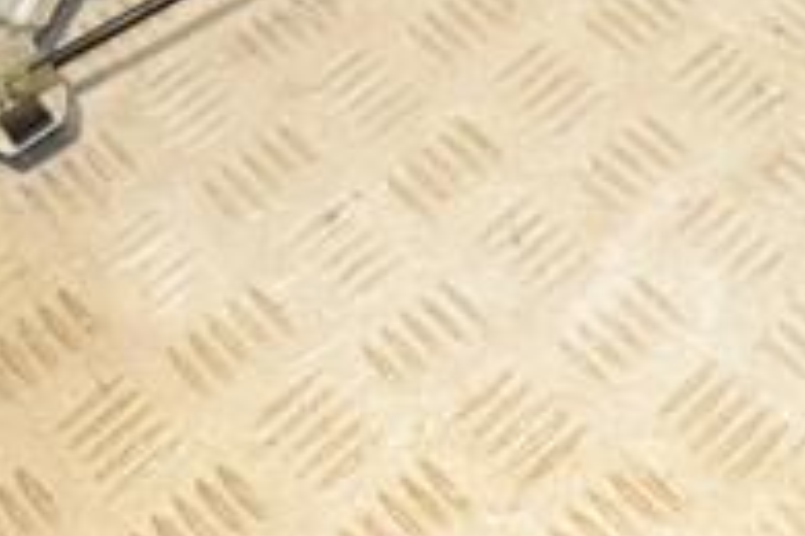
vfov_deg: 15.4
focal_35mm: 83
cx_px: 966
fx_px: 1856
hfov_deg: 22.5
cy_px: -214
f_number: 8
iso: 800
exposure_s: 1/200
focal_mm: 18
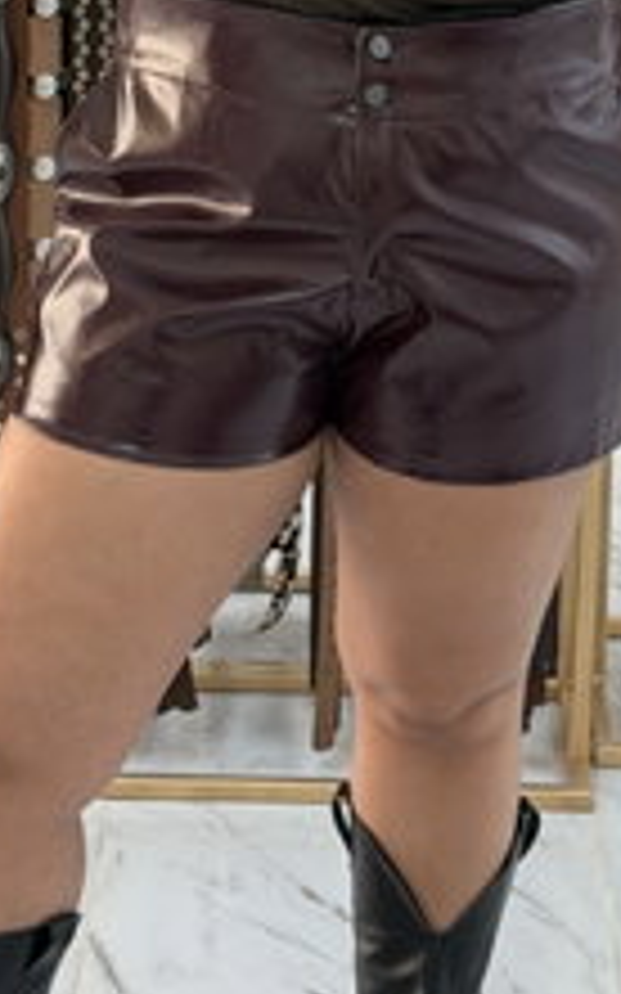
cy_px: -2
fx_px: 3333
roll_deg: -1.1
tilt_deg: -12.8
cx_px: 266
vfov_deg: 16.6
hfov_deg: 10.6
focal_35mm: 123
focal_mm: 6.76
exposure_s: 1/60
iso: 250
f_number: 1.78
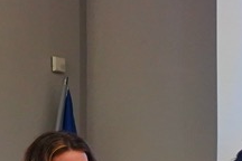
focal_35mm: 178
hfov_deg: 10.7
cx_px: 464
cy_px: 302
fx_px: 1196
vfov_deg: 7.5
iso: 1600
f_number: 4.5
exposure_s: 1/60
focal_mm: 20
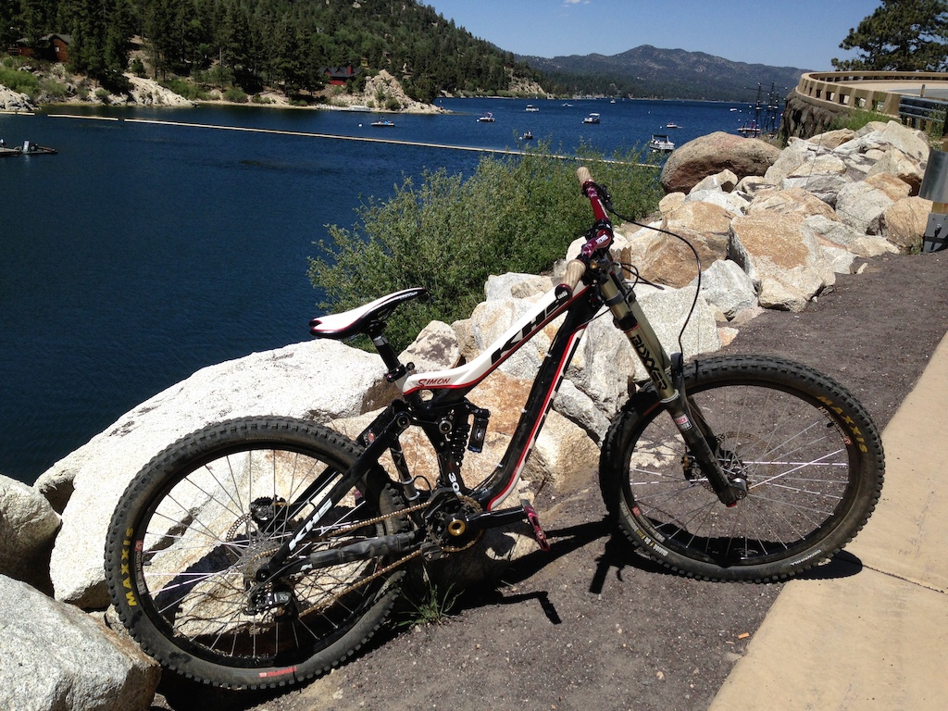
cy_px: 356
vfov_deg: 42.9
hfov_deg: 55.4
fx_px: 904
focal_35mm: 33
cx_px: 474
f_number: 2.4
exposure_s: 1/2584
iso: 50
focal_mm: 4.13
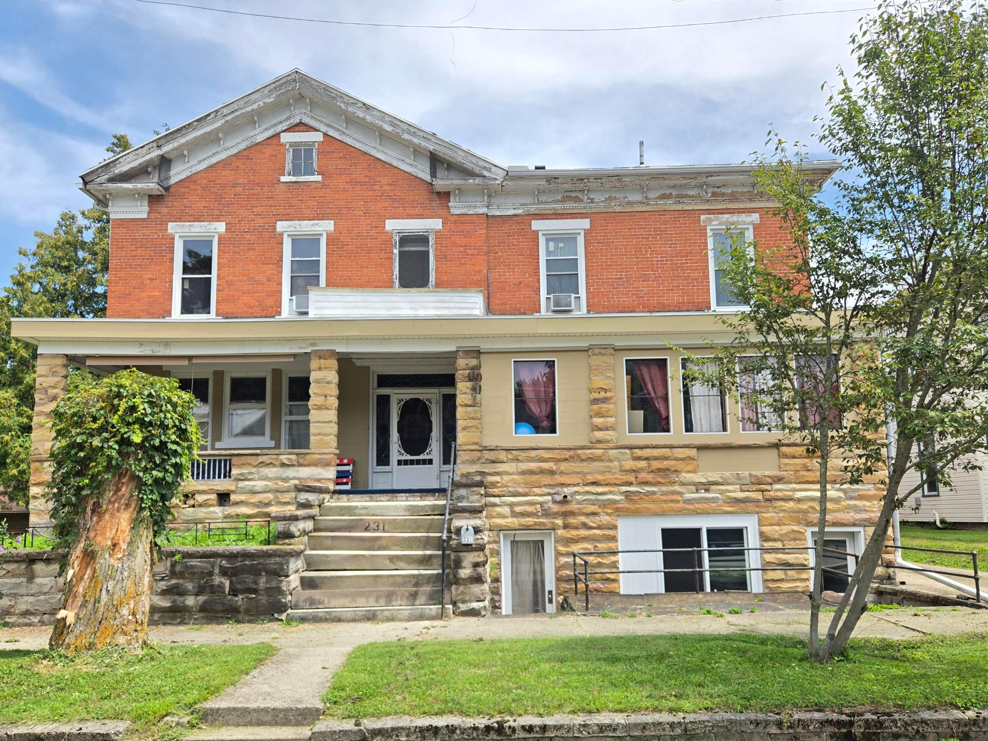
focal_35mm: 26
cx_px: 497
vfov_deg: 53.0
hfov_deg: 67.3
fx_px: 742
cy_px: 410
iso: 25
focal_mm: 5.4
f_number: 1.8
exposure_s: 1/885
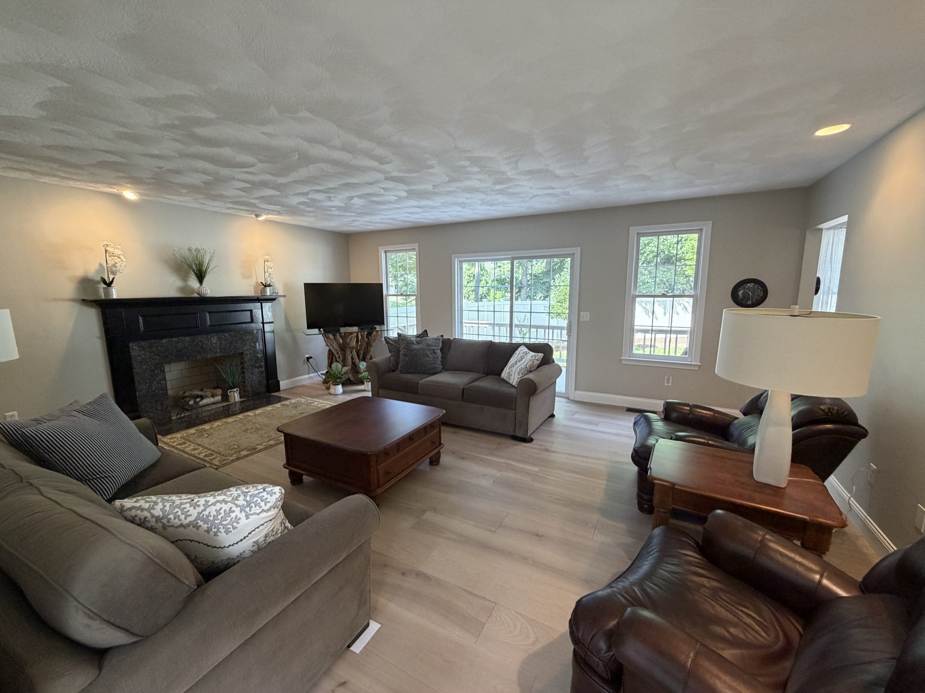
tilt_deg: -8.1
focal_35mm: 14
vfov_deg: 85.7
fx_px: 374
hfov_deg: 102.1
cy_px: 346
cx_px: 462
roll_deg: +0.3
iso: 250
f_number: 2.2
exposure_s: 1/60
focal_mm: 2.22
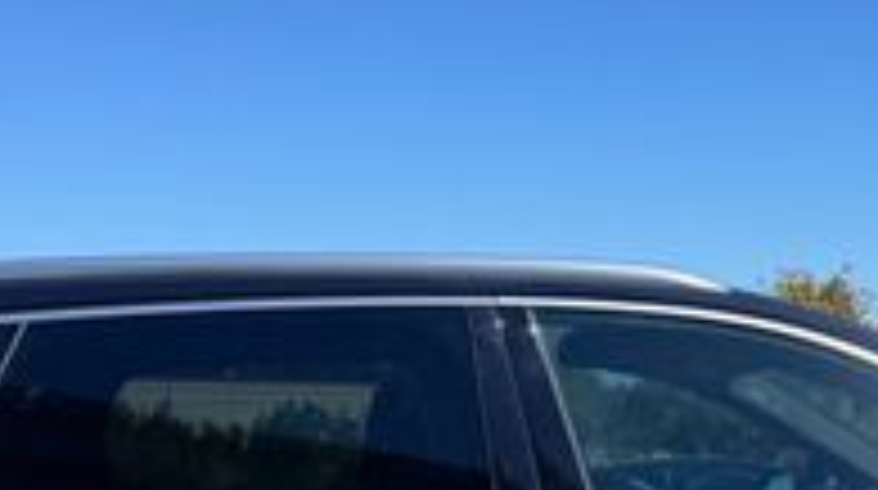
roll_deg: +0.3
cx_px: 536
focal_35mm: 86
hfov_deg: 24.7
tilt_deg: -2.9
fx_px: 1999
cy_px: 526
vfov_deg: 13.7
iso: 80
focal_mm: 6.76
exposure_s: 1/3413
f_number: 1.78
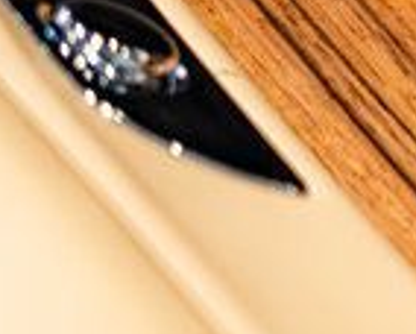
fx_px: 6251
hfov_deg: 3.7
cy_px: -186
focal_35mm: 507
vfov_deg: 3.1
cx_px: 1280
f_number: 4
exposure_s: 1/80
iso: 1250
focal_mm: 75
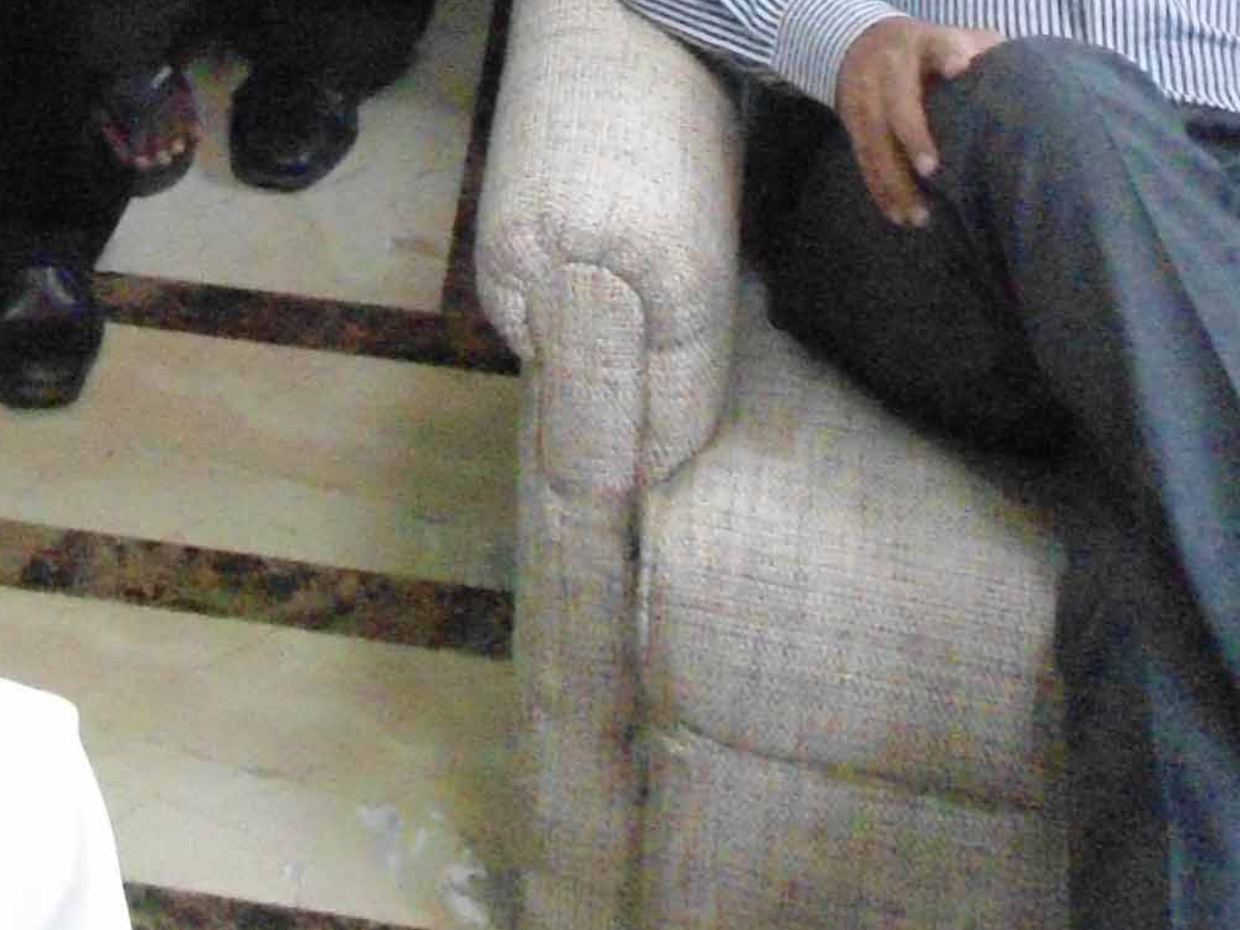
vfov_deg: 12.8
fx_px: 3689
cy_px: -835
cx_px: 61
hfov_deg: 18.7
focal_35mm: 103
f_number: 2.8
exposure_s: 1/160
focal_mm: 4.7
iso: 800
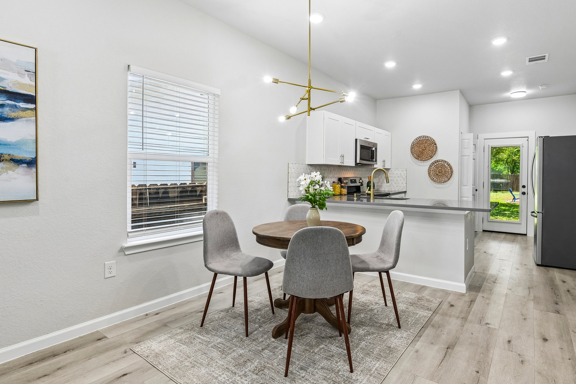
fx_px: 288
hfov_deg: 89.7
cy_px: 175
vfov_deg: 67.3
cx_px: 319
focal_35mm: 18
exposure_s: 1/15
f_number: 8
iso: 400
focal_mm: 16
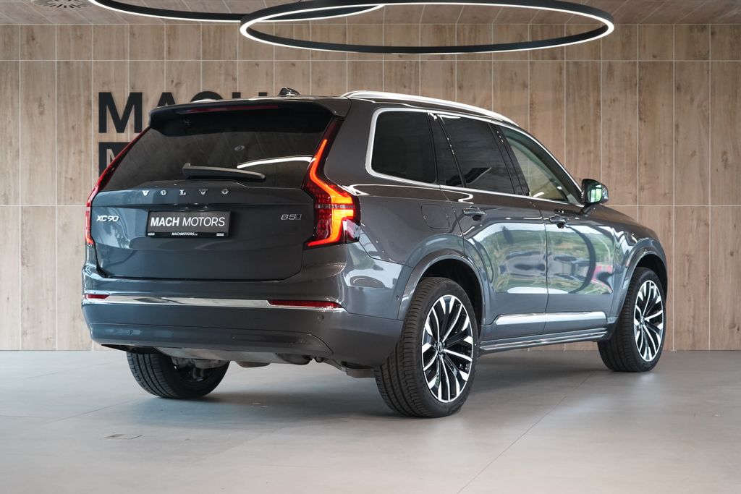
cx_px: 370
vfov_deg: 20.0
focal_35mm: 68
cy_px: 247
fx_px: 1400
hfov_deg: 29.7
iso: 5000
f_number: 5.6
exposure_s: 1/160
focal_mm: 68
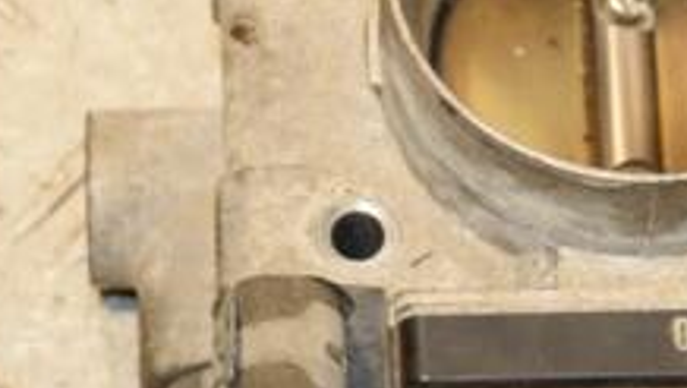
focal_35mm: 303
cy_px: 271
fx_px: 5524
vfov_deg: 4.0
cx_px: 646
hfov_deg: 7.1
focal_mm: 70
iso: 800
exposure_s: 1/200
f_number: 6.3
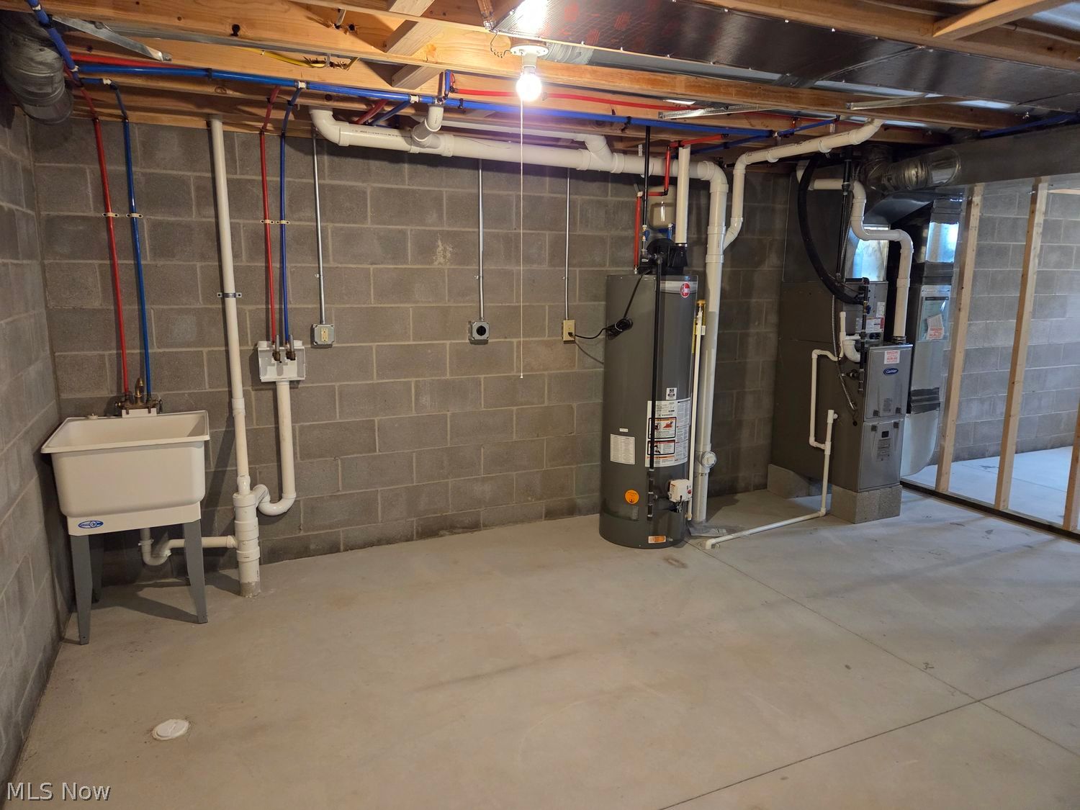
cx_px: 540
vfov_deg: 58.9
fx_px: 718
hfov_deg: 73.9
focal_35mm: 23
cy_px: 405
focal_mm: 5.4
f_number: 1.8
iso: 1250
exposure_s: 1/120
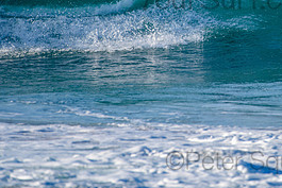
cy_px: -15
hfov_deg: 1.9
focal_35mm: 1096
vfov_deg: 1.3
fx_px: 8590
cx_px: 248
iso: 220
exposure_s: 1/1600
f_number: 5.6
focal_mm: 500
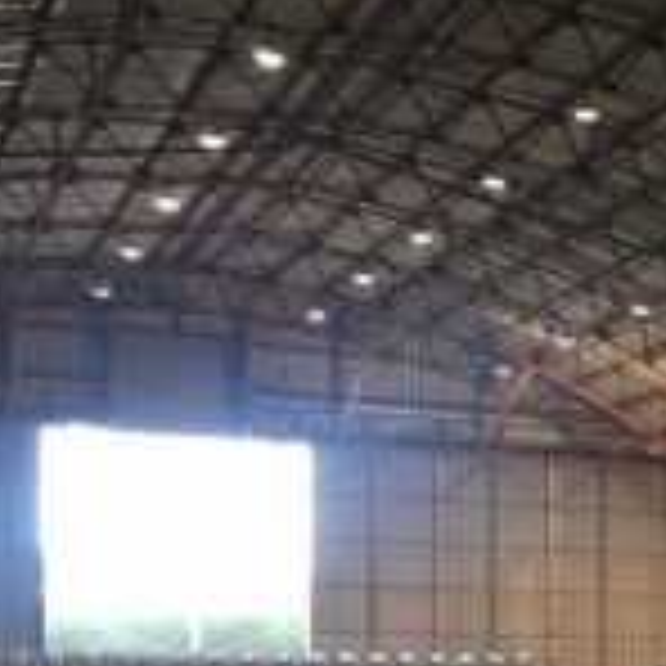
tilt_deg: -0.5
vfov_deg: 20.2
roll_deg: -1.2
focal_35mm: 83
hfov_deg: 19.1
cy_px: 684
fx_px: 1807
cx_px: 900
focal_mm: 4.15
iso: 80
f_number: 2.2
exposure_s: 1/30
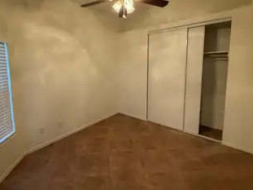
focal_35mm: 18
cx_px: 114
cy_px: 78
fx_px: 132
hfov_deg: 87.5
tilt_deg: -6.3
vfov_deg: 71.0
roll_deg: +1.0
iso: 500
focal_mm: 2.22
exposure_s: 1/60
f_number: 2.2
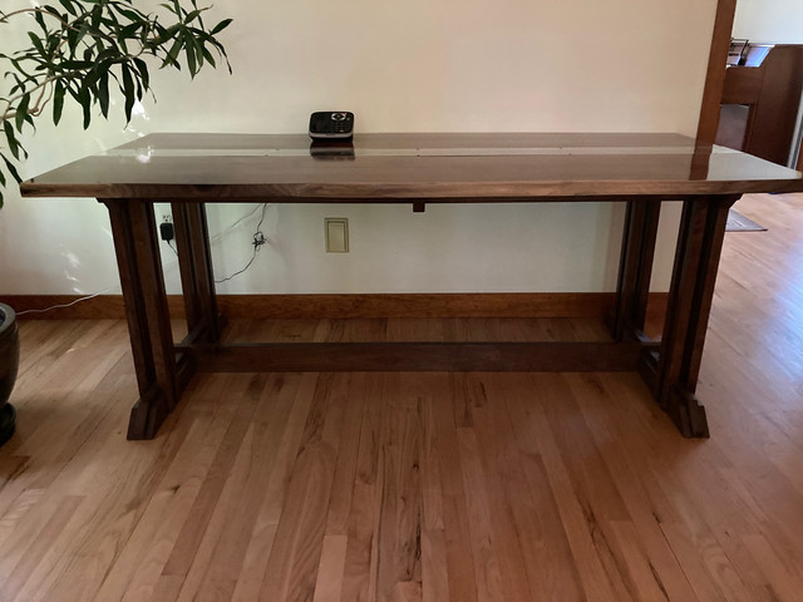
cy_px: 301
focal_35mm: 28
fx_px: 650
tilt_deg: -23.0
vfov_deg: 49.7
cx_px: 402
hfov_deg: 63.4
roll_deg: +0.4
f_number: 1.8
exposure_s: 1/22
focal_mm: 3.99
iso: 640
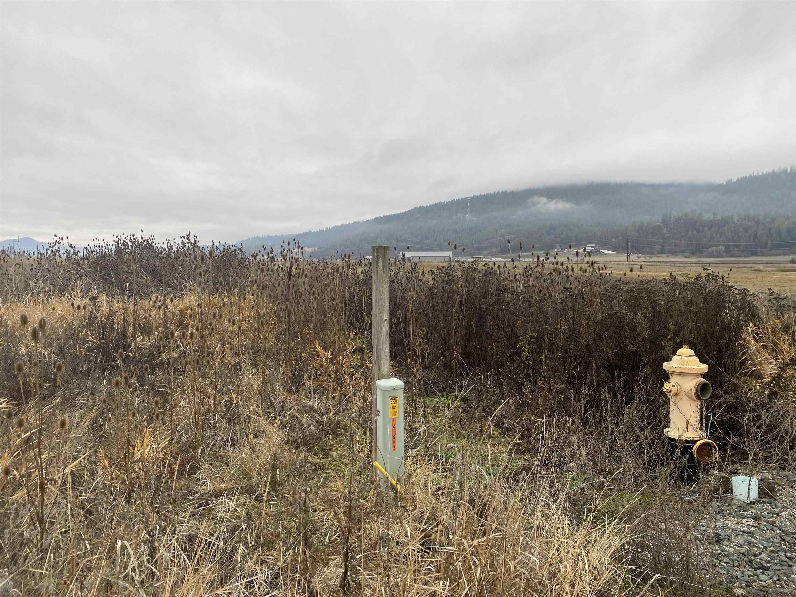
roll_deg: -0.4
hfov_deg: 67.3
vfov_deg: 53.1
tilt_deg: -4.5
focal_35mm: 26
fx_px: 598
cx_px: 398
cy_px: 298
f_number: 1.8
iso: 50
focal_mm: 4.25
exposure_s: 1/122
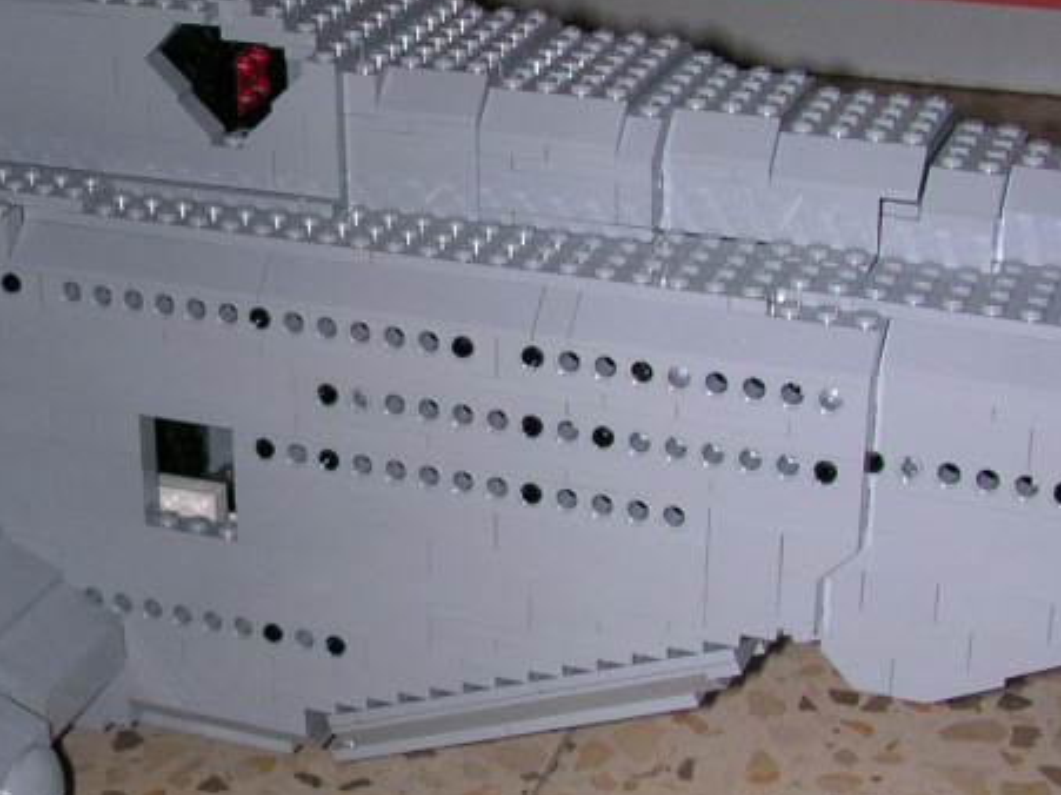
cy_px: 433
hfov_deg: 22.7
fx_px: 2574
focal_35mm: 84
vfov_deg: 17.6
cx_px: 87
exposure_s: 1/60
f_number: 4.5
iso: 100
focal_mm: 5.6
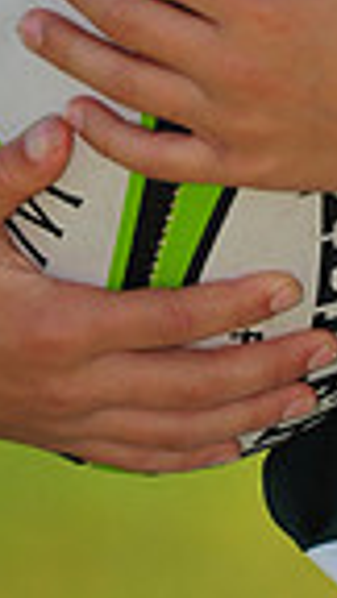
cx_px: 595
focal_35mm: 846
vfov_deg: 2.5
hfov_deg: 1.4
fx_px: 13440
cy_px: -378
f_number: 4.5
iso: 200
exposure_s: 1/1000
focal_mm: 200
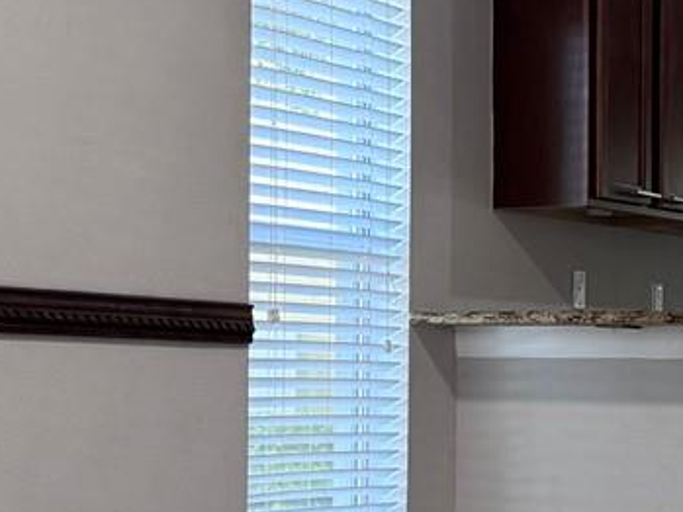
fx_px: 2171
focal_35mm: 110
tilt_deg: -0.8
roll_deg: -0.8
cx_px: 708
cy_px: 412
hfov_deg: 17.4
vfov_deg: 13.4
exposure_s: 1/60
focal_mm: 6.76
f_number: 1.78
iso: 125
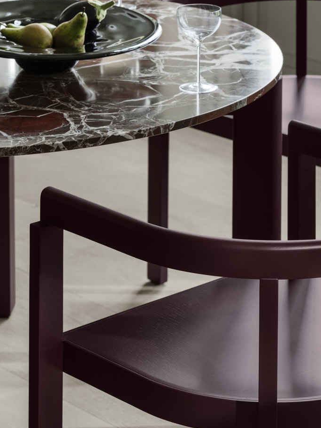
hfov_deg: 10.3
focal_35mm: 143
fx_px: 1769
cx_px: 238
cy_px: 181
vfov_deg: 13.8
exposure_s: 1/4
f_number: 11
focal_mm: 110
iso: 400
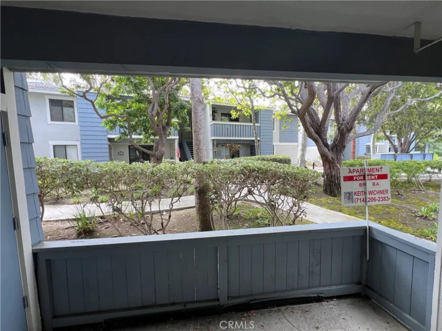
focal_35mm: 13
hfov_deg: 106.2
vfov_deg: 89.9
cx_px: 221
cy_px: 166
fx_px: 166
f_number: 1.8
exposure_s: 1/99
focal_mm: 1.57
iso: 32
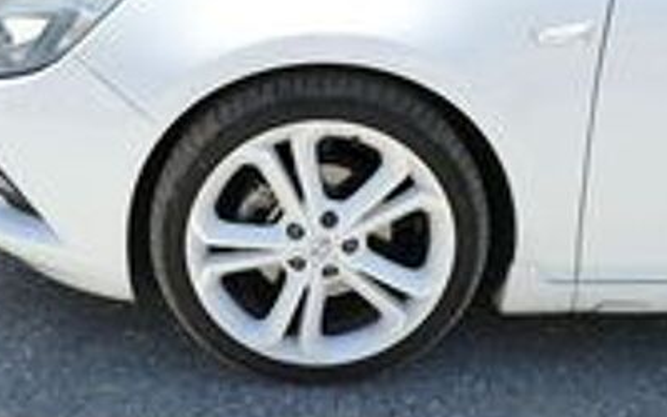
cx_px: 298
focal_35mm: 44
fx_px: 800
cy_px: 218
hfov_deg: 45.2
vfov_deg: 29.2
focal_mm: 13.16
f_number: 3.1
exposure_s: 1/800
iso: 125
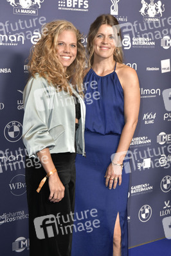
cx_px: 86
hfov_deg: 21.9
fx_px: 442
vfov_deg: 32.4
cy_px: 128
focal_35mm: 62
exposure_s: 1/200
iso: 2000
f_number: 6.3
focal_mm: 62
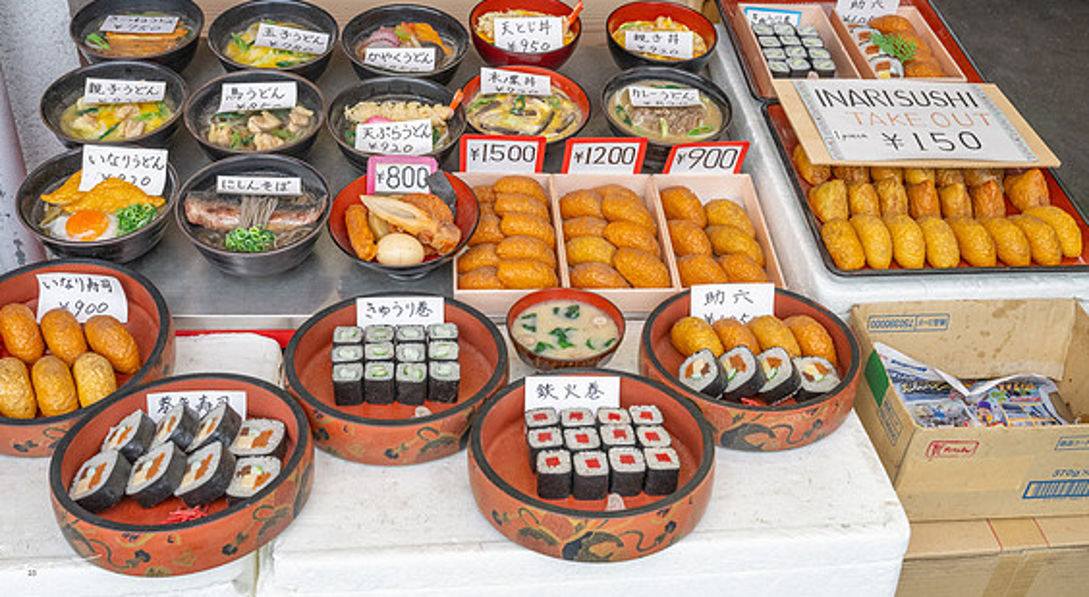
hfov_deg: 51.9
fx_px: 1119
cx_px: 539
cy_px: 228
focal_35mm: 39
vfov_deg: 29.7
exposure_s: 1/500
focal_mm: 36
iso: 1600
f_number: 8
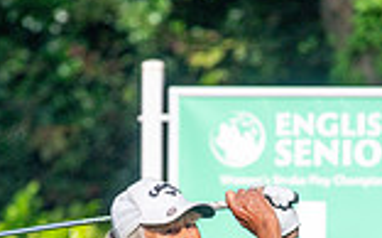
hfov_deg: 1.8
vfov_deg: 1.1
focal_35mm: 1138
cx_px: 189
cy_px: 458
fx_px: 11830
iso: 200
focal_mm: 300
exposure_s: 1/4000
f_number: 5
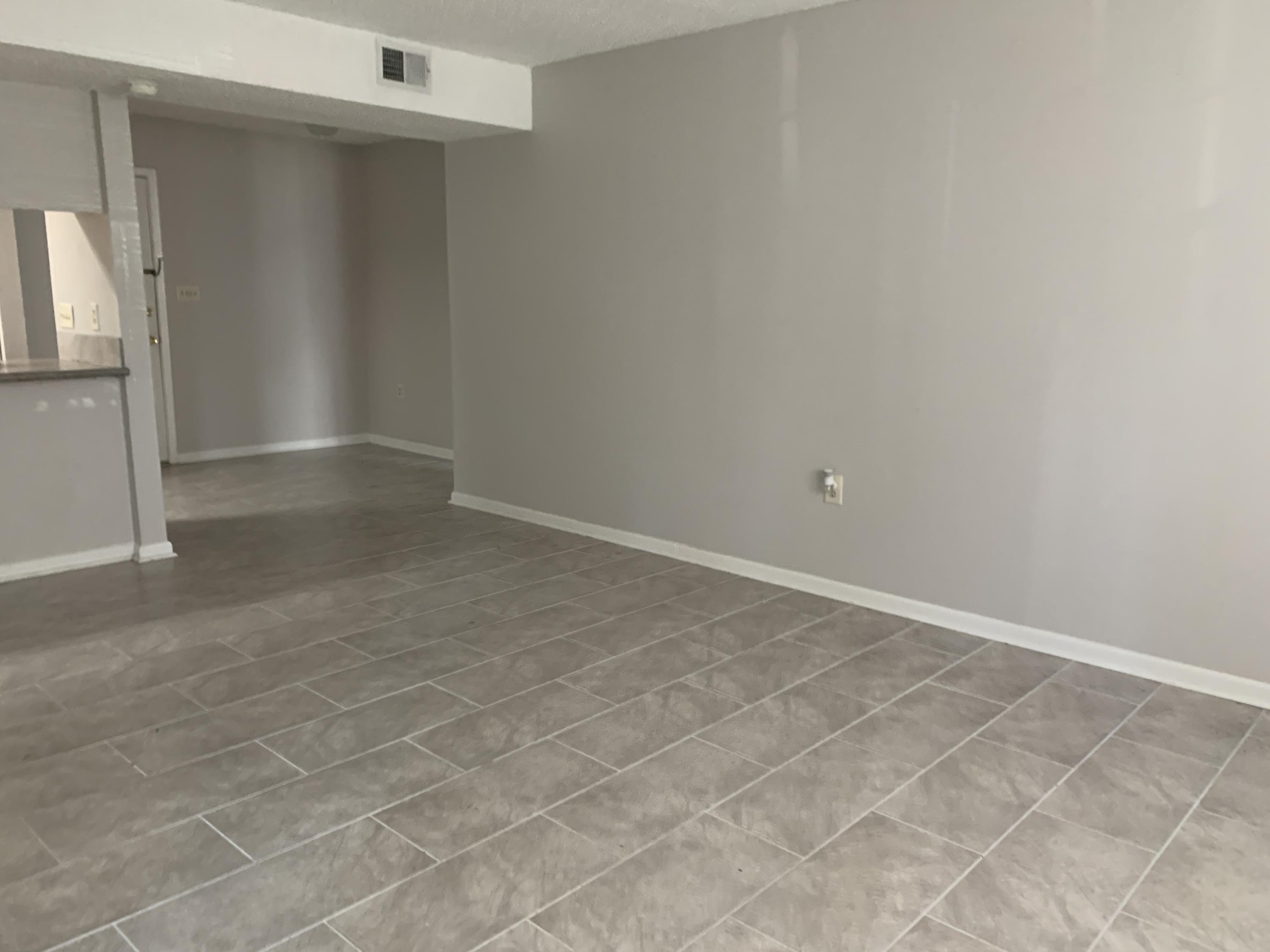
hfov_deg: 67.3
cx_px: 635
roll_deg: -1.0
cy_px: 476
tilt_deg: -10.8
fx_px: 954
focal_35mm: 26
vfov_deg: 53.1
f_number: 1.8
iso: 320
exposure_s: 1/40
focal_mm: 4.25
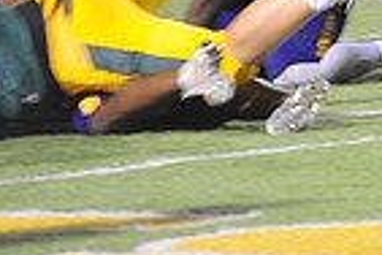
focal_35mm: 821
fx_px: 8711
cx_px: 783
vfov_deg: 1.7
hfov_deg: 2.5
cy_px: -252
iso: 4000
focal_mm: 200
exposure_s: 1/160
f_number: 4
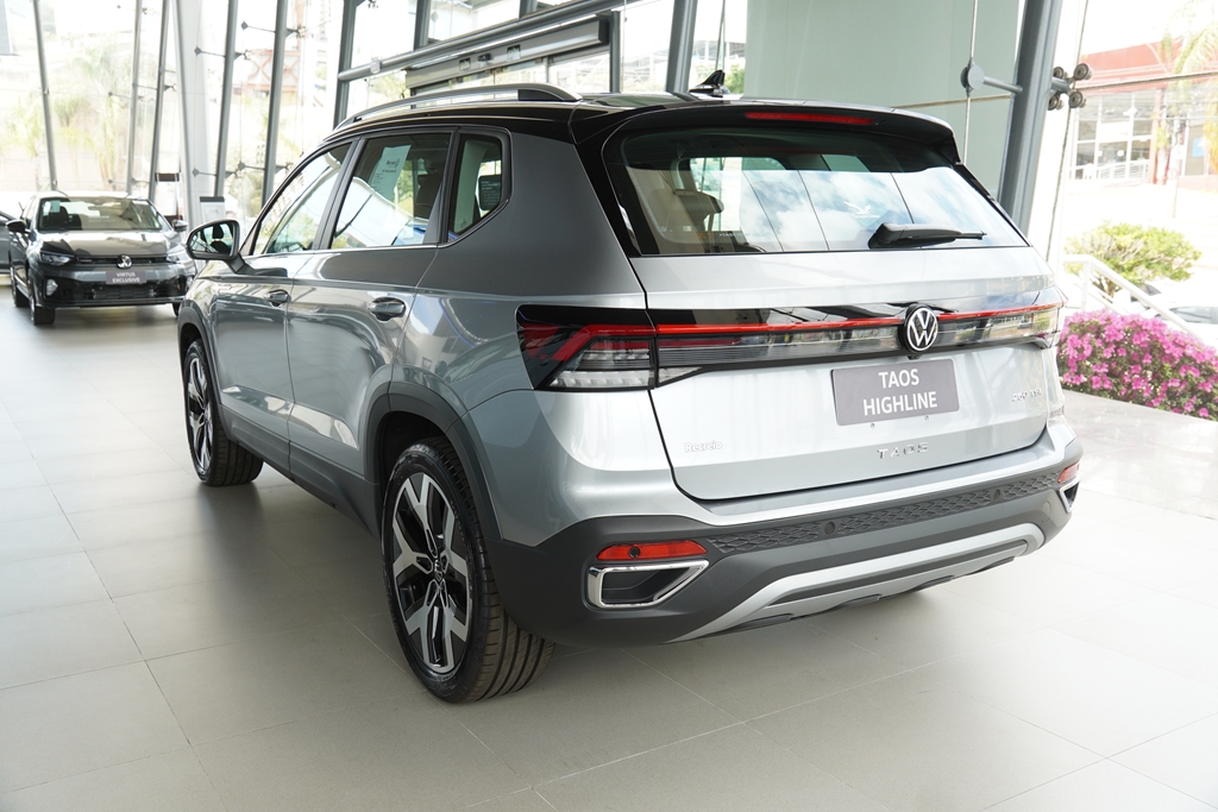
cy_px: 406
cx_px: 609
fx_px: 1117
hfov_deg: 57.2
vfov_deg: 40.0
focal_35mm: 33
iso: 160
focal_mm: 22
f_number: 4.5
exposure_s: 1/100
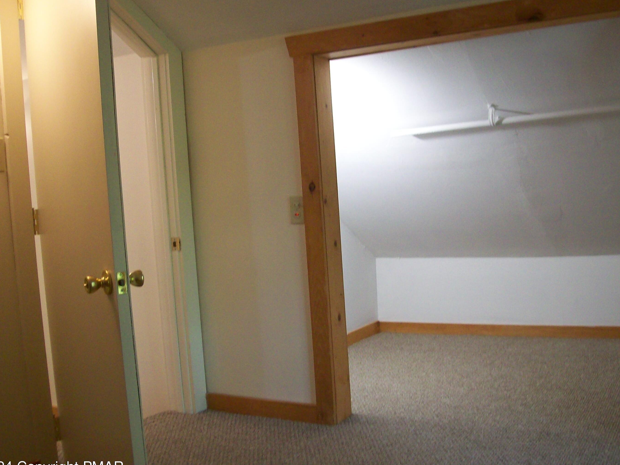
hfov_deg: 46.8
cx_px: 313
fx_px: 716
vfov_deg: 36.0
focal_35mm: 40
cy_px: 232
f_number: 2.7
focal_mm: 6
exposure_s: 1/12.6
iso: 160
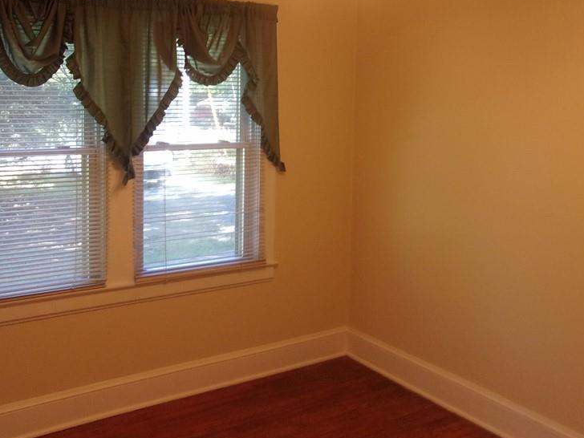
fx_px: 641
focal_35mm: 38
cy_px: 142
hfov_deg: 48.9
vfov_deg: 37.3
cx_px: 256
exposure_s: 1/34
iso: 194
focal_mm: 4.9
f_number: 3
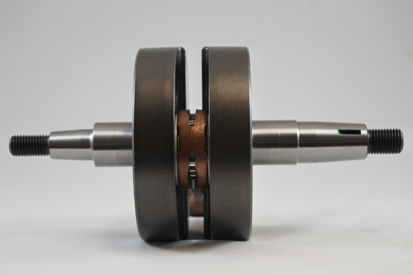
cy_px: 138
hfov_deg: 32.4
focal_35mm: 62
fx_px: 711
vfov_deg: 21.9
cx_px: 206
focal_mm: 23.1
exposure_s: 1/125
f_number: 5
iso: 560
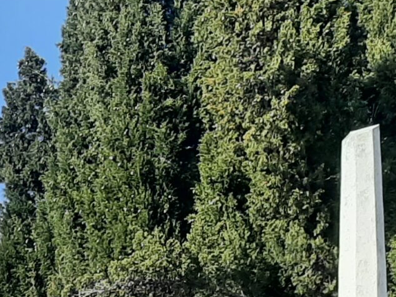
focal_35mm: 105
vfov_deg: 12.4
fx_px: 1201
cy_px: 591
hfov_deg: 16.7
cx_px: -225
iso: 40
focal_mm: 3.93
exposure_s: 1/1842
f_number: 1.7
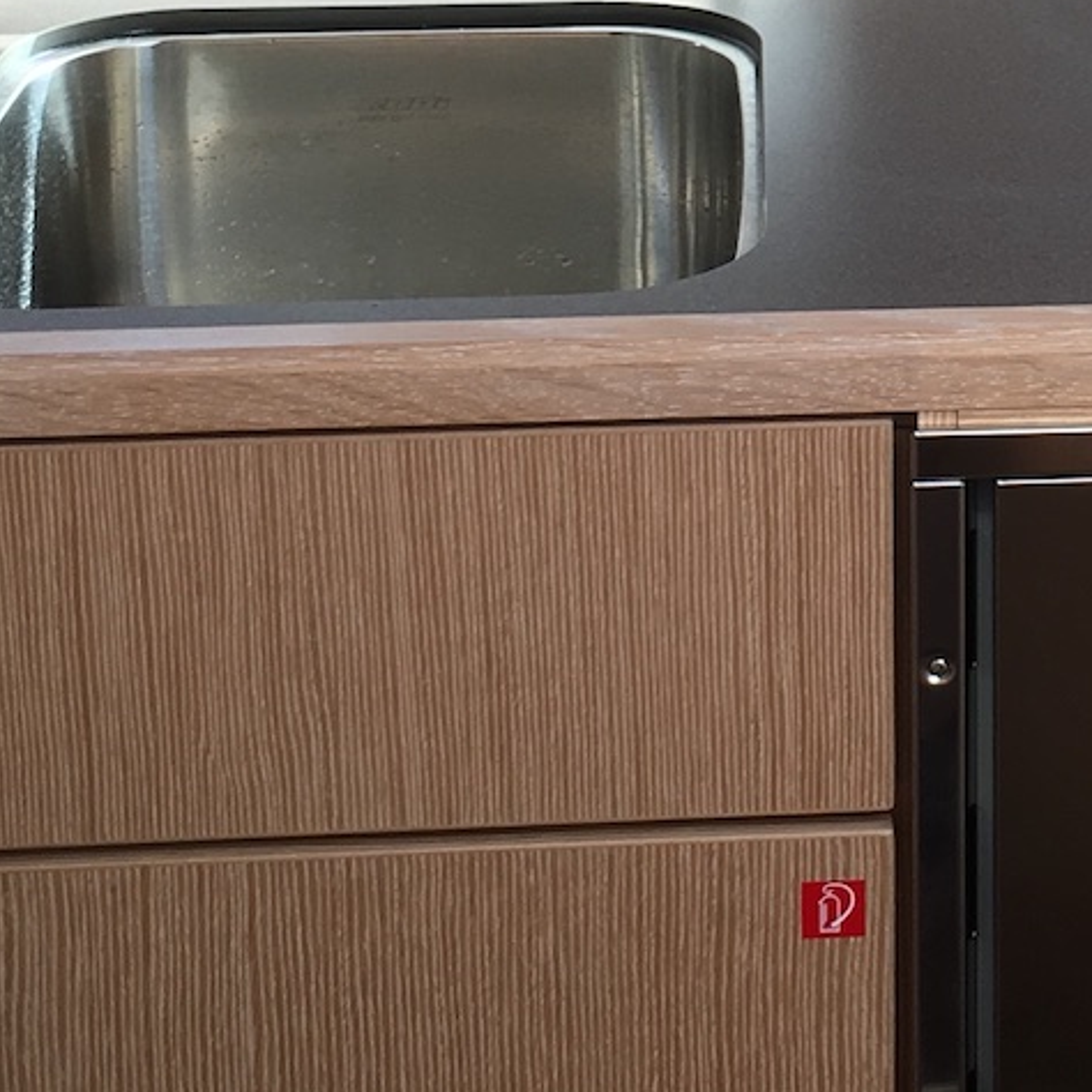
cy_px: -28
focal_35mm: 109
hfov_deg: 15.5
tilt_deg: -15.6
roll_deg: -1.5
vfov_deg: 15.6
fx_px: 3890
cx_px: 1216
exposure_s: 1/50
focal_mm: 4.15
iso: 25
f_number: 2.2
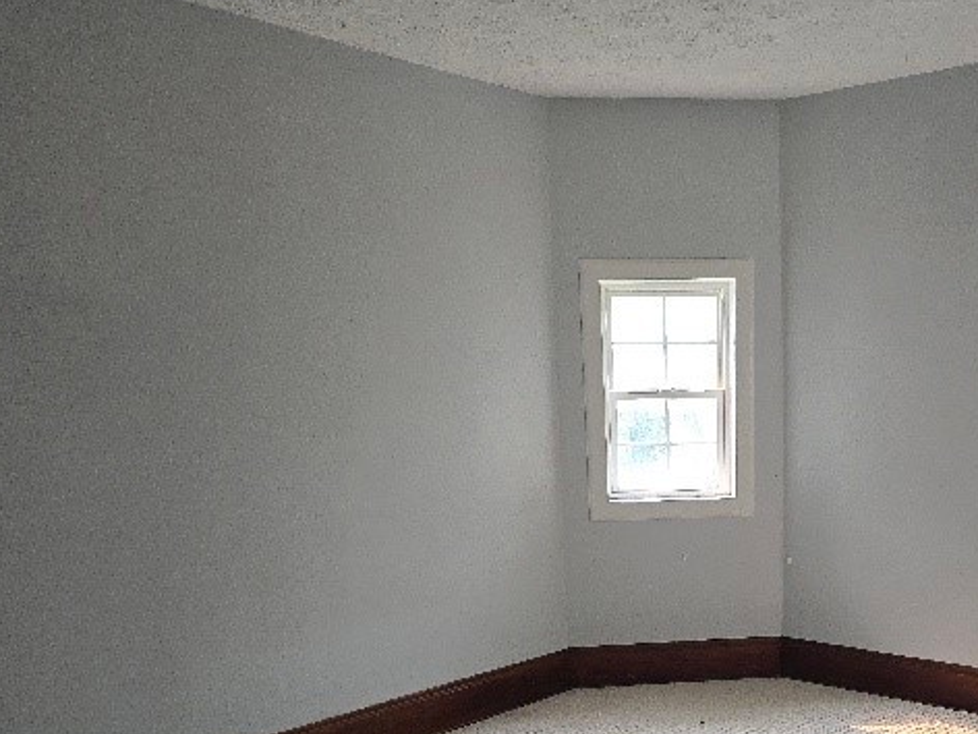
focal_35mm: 39
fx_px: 1102
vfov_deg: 35.7
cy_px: 583
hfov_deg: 46.5
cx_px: 704
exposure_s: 1/182
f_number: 1.7
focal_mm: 6.3
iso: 160
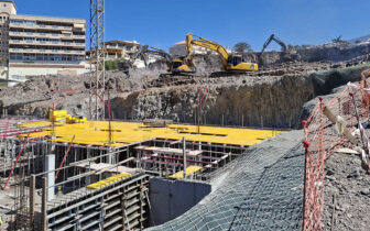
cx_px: 166
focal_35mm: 29
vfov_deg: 42.3
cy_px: 69
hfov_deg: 64.5
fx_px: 292
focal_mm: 5.5
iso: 50
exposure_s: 1/1779
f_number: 1.8
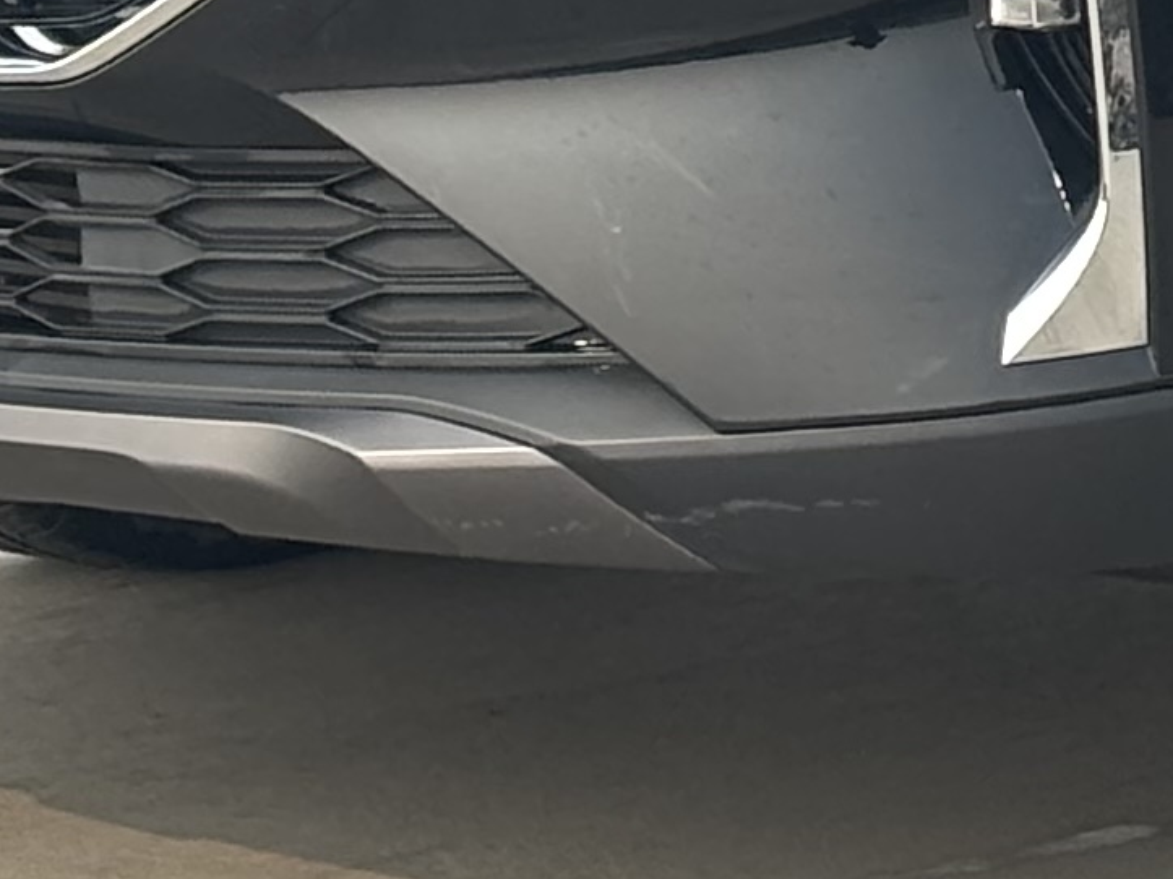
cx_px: 1986
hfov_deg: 6.7
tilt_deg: -1.7
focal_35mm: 290
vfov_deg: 5.0
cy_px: -1117
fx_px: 9825
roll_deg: +3.7
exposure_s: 1/2242
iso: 40
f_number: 1.6
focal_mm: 5.96
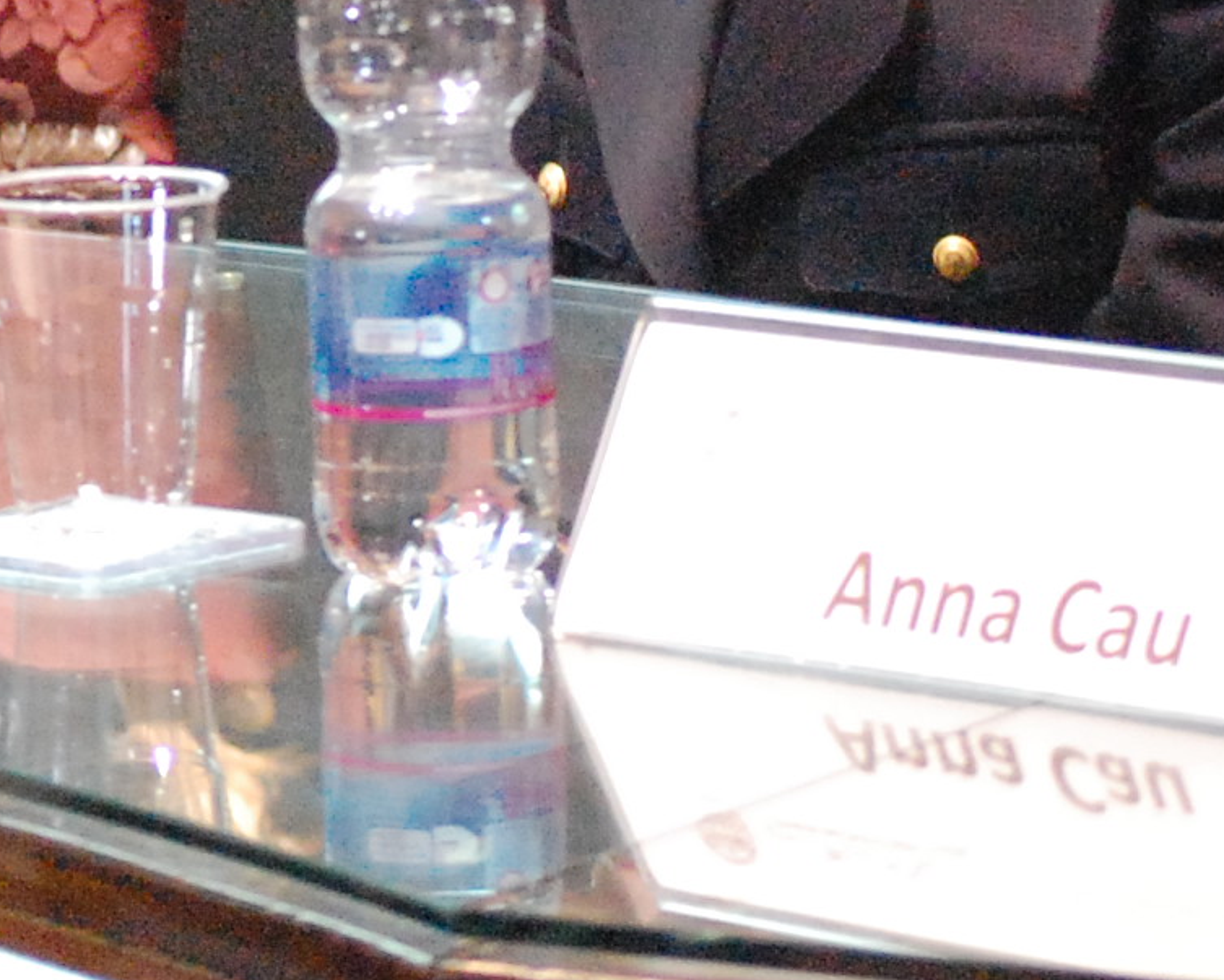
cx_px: -390
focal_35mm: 309
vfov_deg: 5.0
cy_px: -291
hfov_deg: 6.2
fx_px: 11193
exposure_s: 1/25
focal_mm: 55
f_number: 4
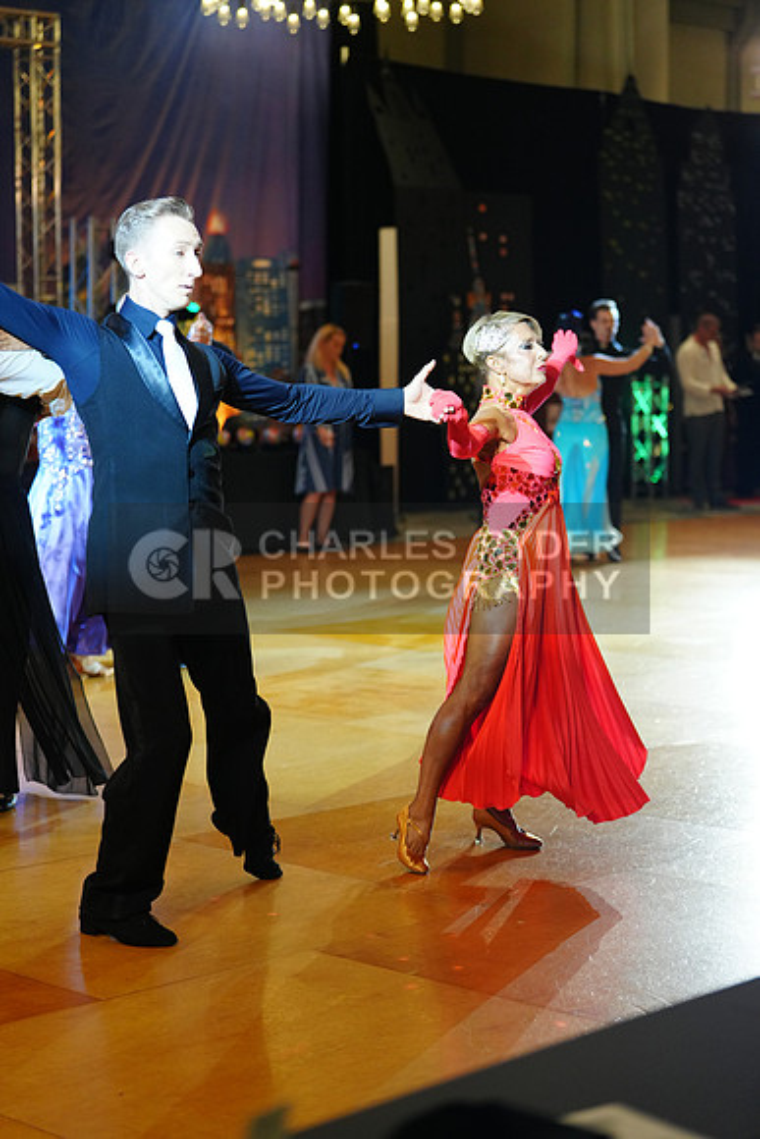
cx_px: 380
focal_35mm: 70
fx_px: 2215
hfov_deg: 19.5
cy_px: 570
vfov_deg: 28.8
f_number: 2.8
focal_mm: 70
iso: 2500
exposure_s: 1/500
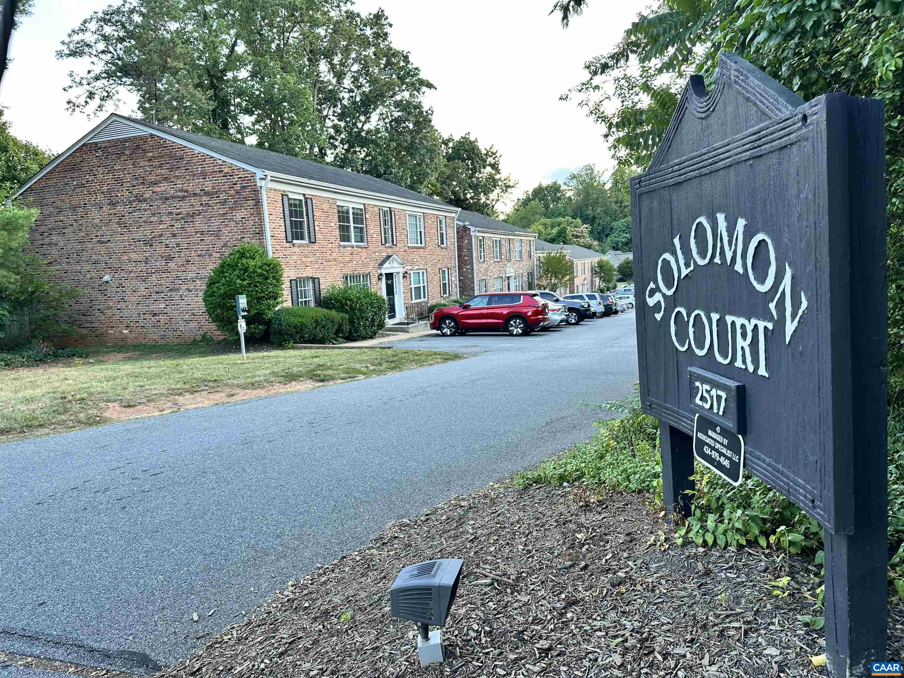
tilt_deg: -7.3
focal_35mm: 24
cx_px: 452
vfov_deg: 56.8
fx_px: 627
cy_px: 339
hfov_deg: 71.6
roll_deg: +2.5
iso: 64
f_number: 1.78
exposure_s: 1/133
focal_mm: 6.86
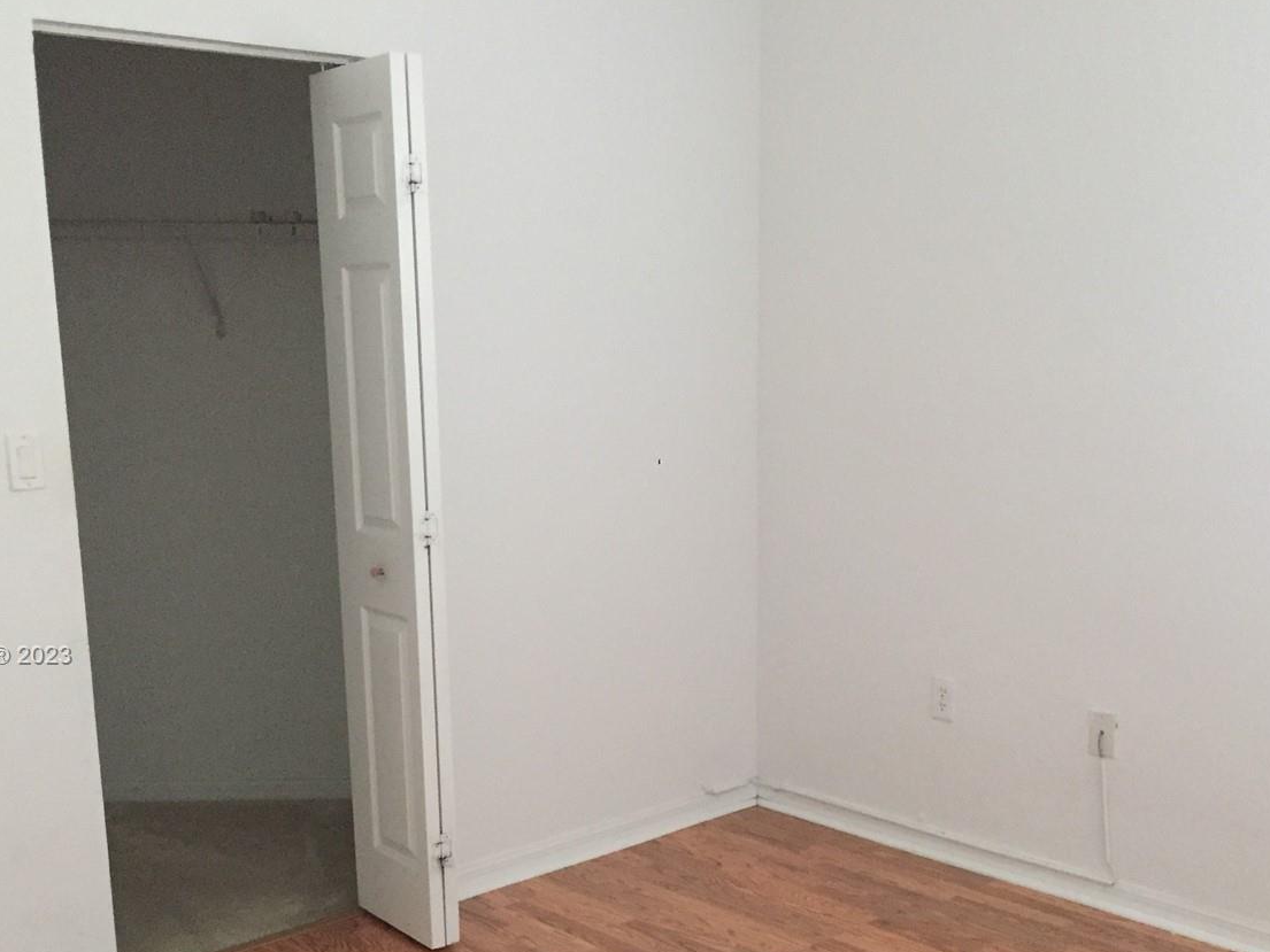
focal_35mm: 42
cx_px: 623
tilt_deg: -11.8
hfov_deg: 44.8
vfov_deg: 34.0
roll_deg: +0.0
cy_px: 657
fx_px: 1541
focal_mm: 4.15
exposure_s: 1/15
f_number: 2.2
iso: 320
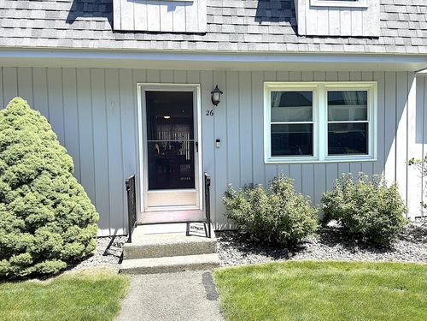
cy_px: 160
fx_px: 296
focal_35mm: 24
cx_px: 214
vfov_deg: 56.8
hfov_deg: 71.6
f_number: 1.78
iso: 80
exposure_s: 1/1727
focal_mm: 6.76
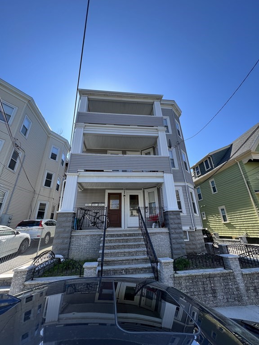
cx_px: 130
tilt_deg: +22.6
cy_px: 172
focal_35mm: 13
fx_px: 130
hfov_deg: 89.9
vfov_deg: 106.2
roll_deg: +2.1
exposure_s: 1/444
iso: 32
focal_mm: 1.57
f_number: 1.8
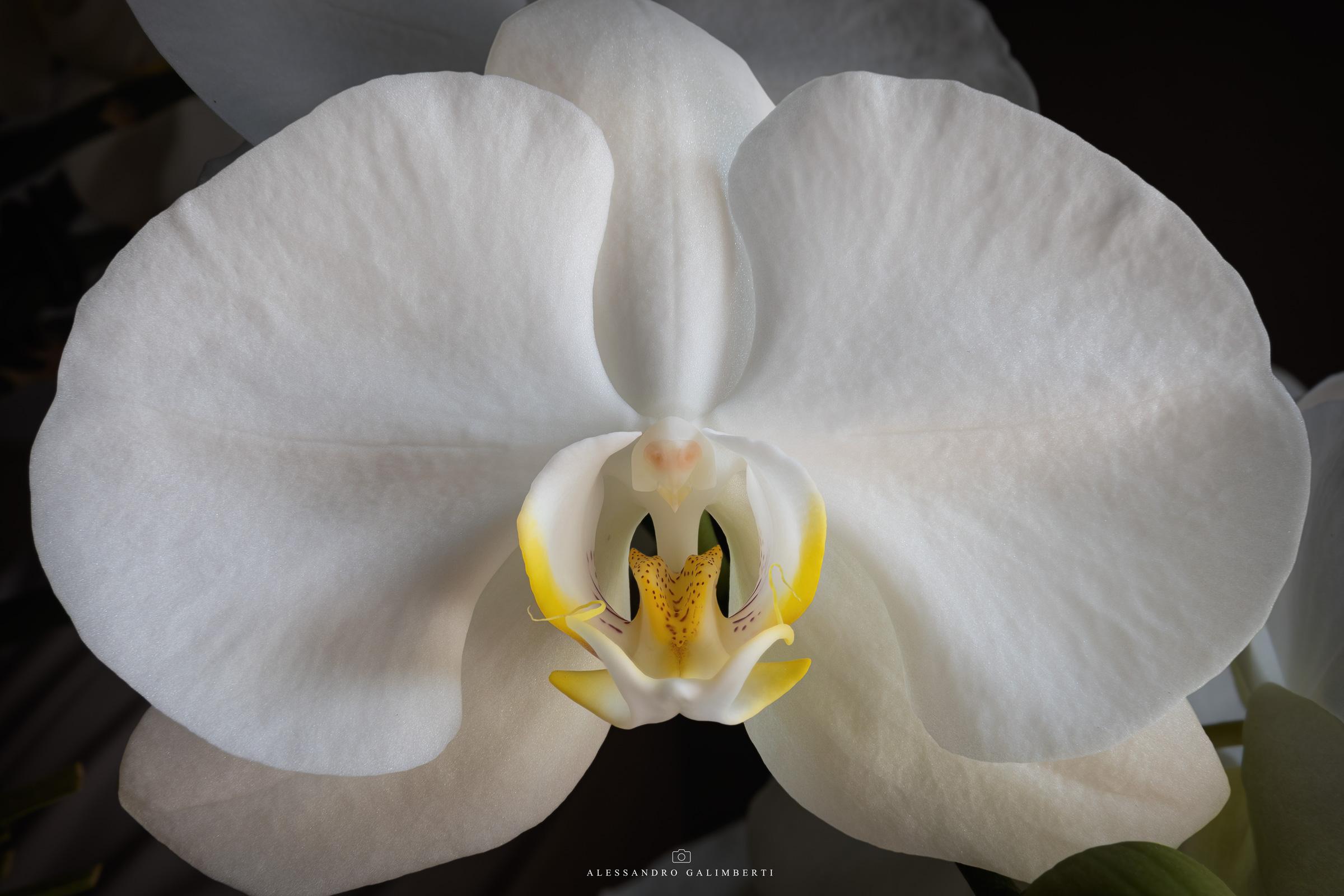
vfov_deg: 40.0
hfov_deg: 57.2
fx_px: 1232
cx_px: 672
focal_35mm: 33
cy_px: 448
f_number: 11
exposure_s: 1/10
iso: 100
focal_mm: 22
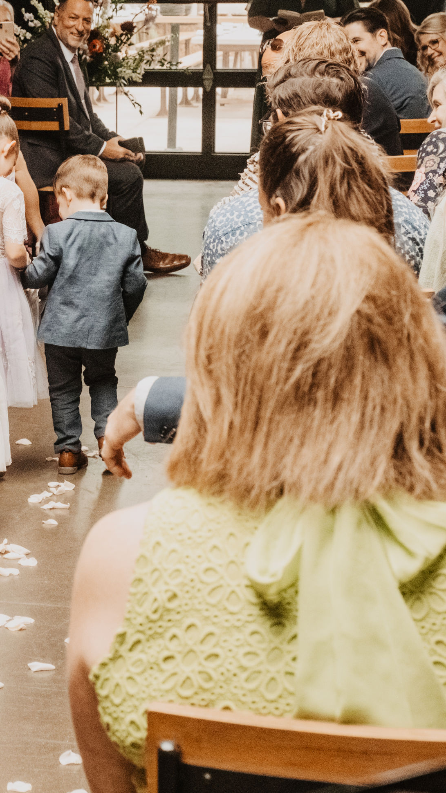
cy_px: 352
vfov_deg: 20.7
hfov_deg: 11.5
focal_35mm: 103
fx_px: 2166
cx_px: -112
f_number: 5.6
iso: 2500
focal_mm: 35.3
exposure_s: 1/500
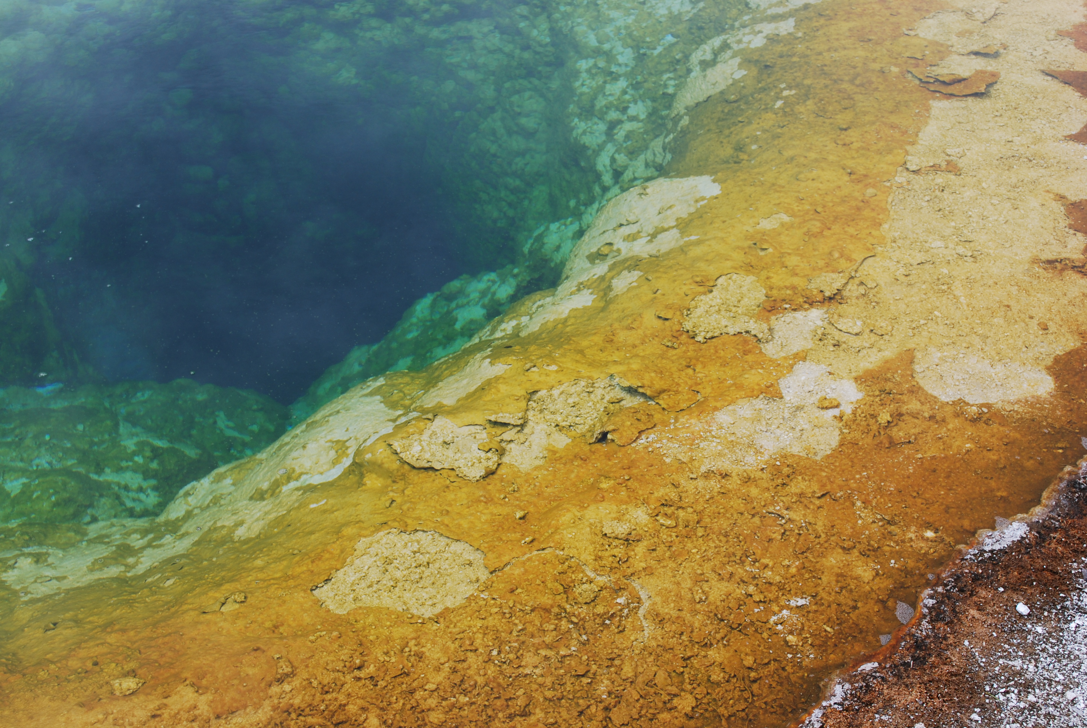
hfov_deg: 43.6
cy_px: 364
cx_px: 544
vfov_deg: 29.9
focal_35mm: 45
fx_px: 1360
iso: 100
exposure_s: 1/250
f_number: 8
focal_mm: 30
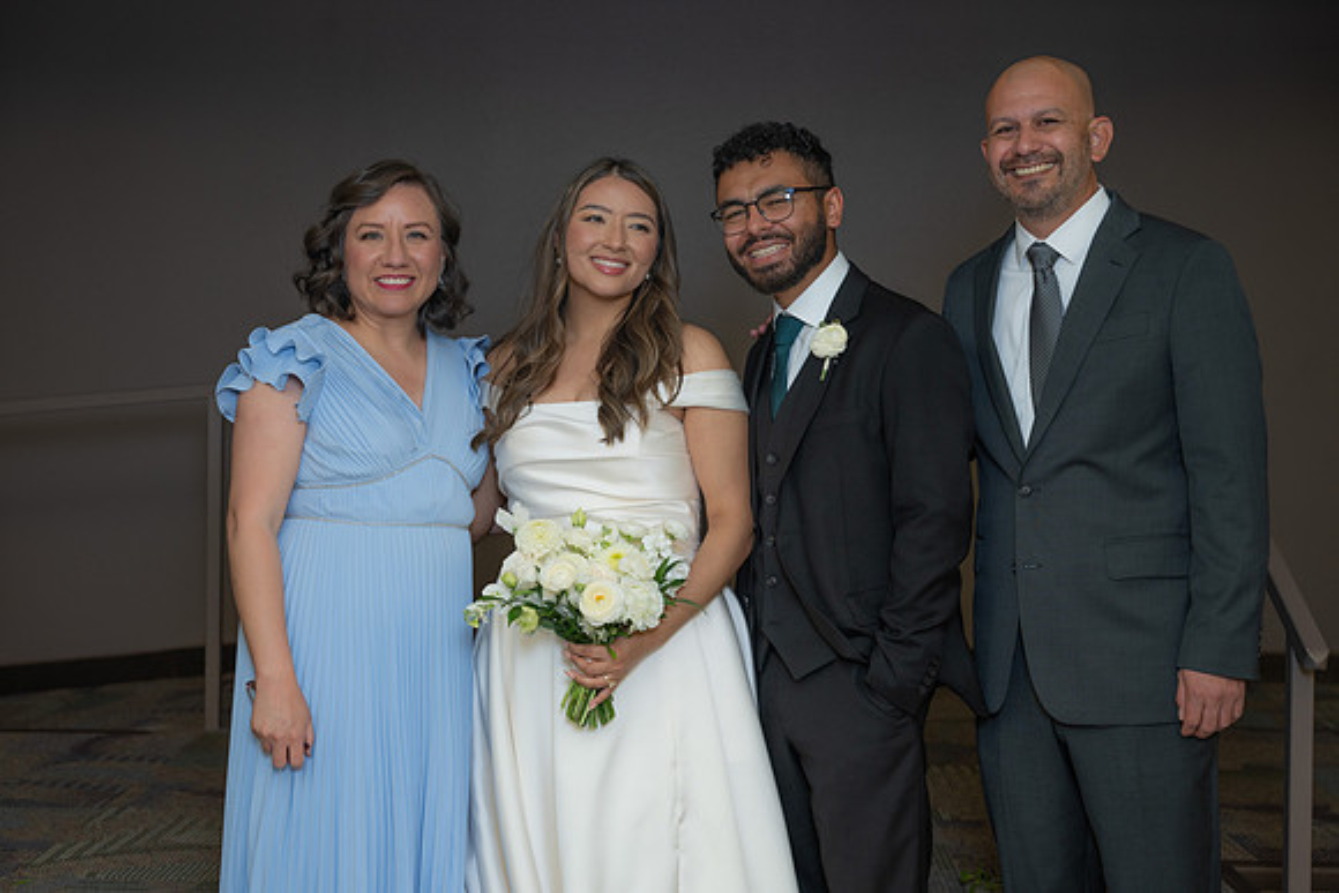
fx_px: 1897
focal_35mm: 51
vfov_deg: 26.5
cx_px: 670
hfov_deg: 38.9
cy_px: 446
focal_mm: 51
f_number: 4
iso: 250
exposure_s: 1/50
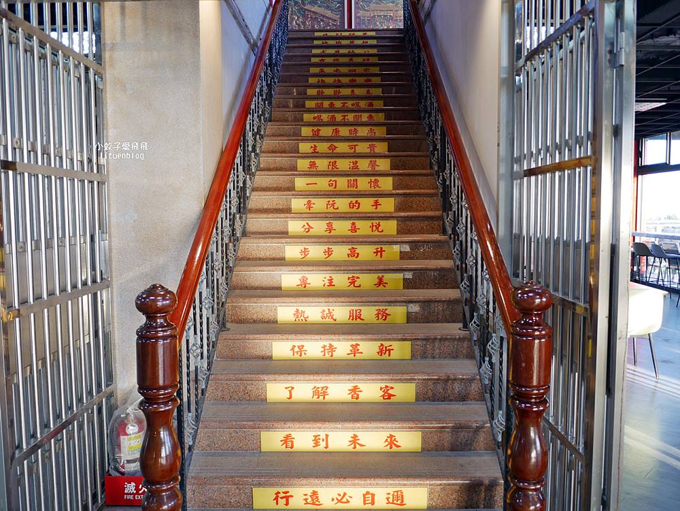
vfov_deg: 49.8
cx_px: 340
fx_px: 550
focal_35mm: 28
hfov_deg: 63.4
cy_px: 256
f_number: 2.5
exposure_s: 1/60
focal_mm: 14
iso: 200
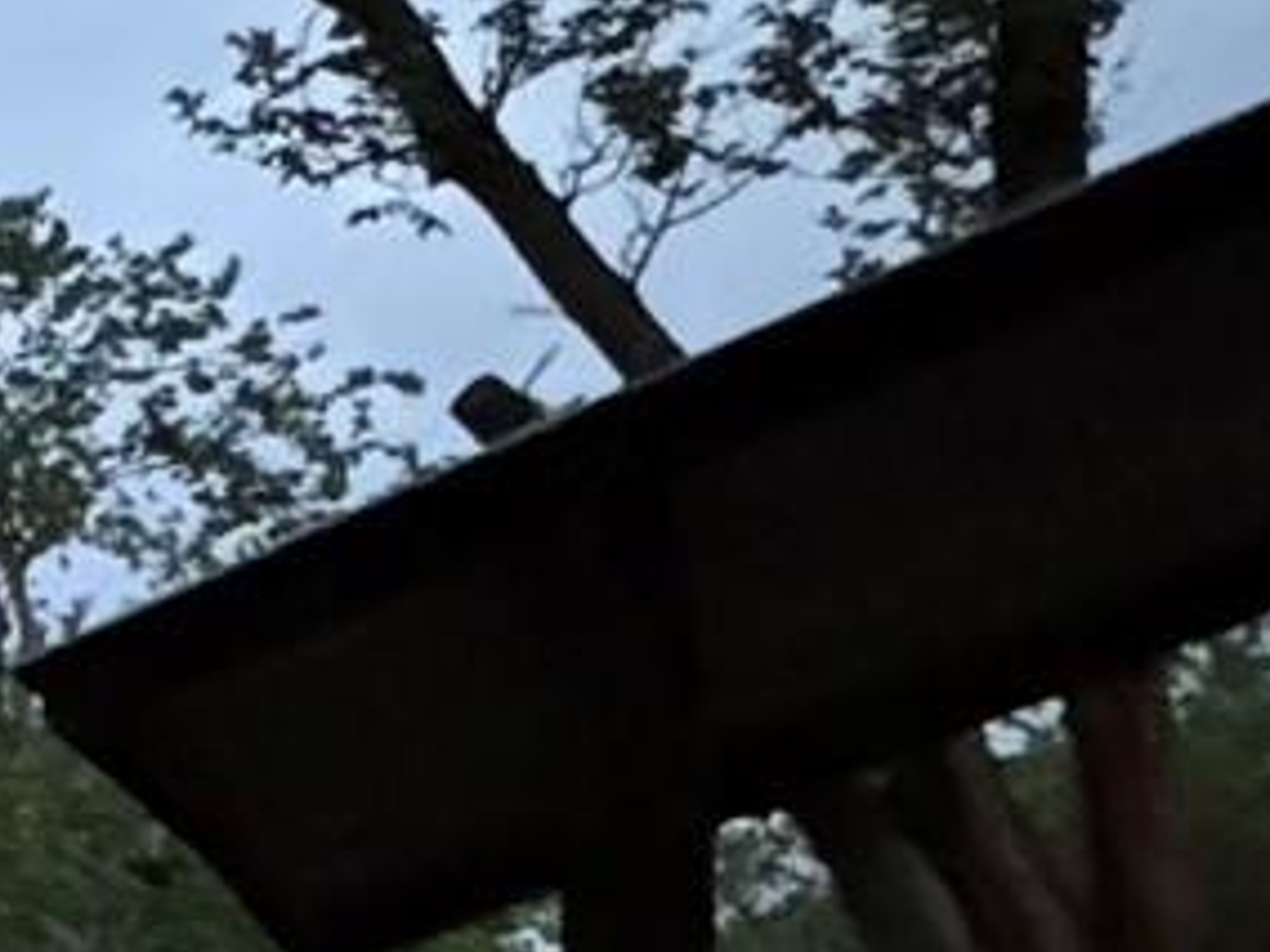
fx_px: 3706
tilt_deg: -1.4
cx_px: -2245
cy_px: 1636
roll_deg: +0.4
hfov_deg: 12.3
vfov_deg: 13.4
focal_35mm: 101
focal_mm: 2.22
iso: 1600
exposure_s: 1/30
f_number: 2.2
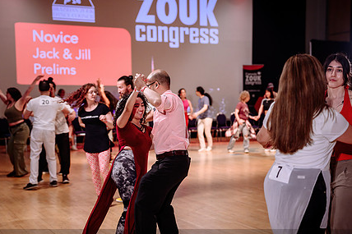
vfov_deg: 22.2
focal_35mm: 61
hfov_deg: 32.8
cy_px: 144
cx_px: 200
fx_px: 596
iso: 1250
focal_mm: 45
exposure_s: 1/320
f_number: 2
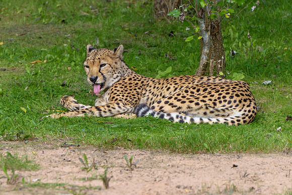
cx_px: 88
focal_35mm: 887
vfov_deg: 1.6
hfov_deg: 2.3
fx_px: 7198
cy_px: 110
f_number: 5.6
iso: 400
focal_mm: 400
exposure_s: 1/1000
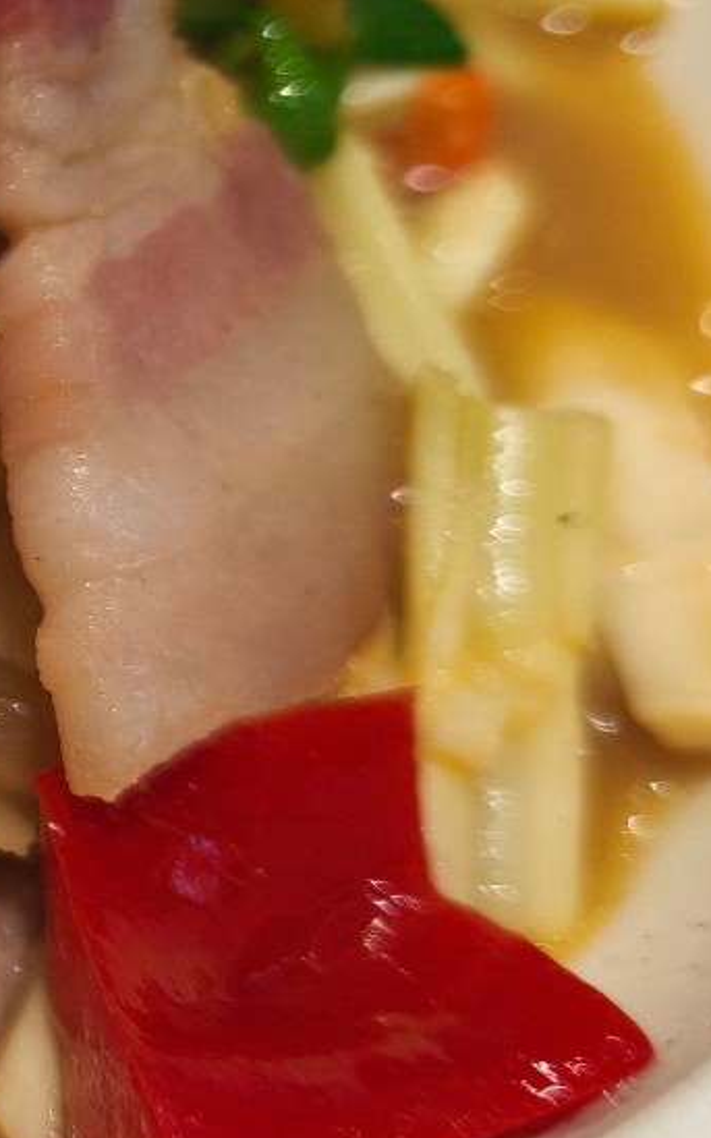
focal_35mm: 71
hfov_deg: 15.6
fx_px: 2202
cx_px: -591
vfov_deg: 28.8
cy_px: 378
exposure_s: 1/100
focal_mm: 5.84
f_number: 1.6
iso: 200
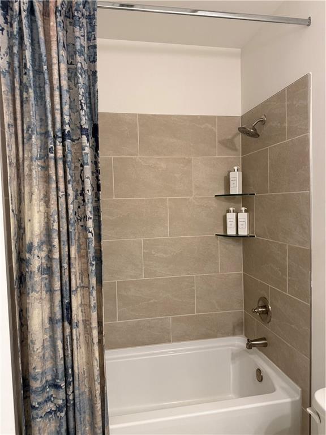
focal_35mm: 24
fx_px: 301
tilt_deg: -4.1
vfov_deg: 71.6
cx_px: 163
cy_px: 218
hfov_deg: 56.8
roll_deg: +1.4
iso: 250
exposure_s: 1/60
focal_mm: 6.76
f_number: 1.78
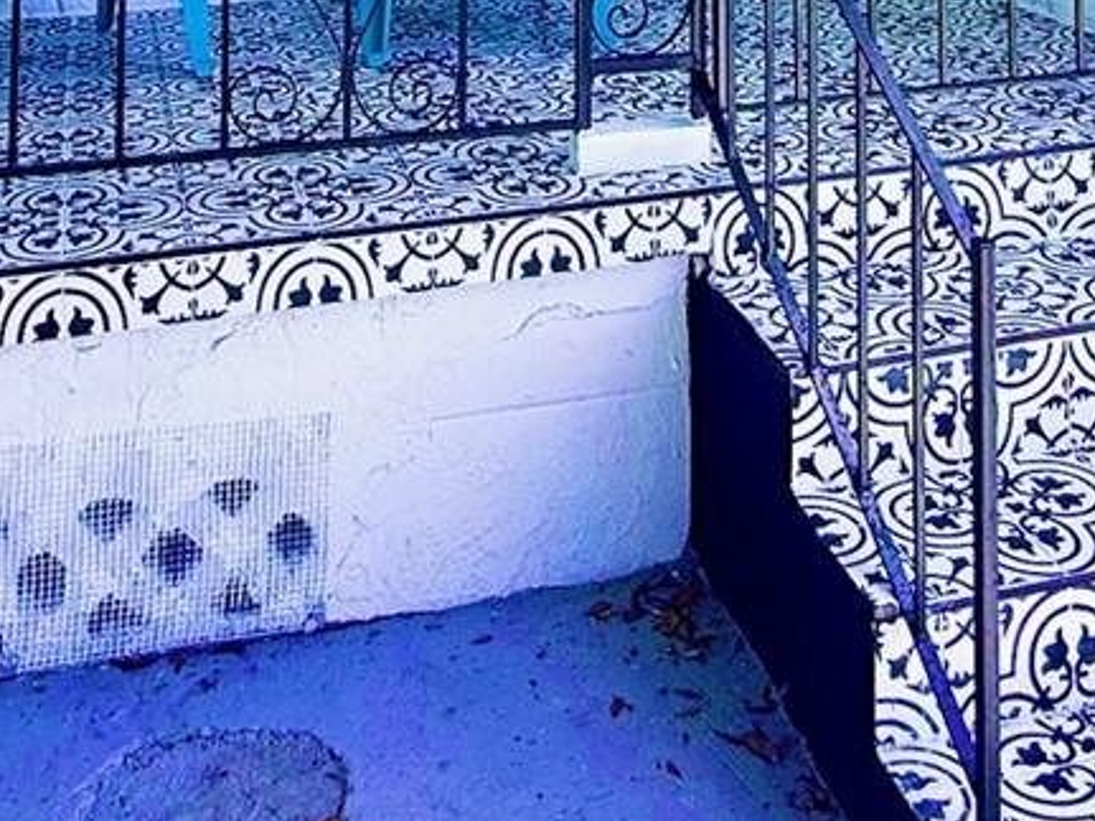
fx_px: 1644
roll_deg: +1.2
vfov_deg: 22.1
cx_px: 589
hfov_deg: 36.8
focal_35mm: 52
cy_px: -473
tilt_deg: +5.8
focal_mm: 2.22
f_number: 2.2
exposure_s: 1/479
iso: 50
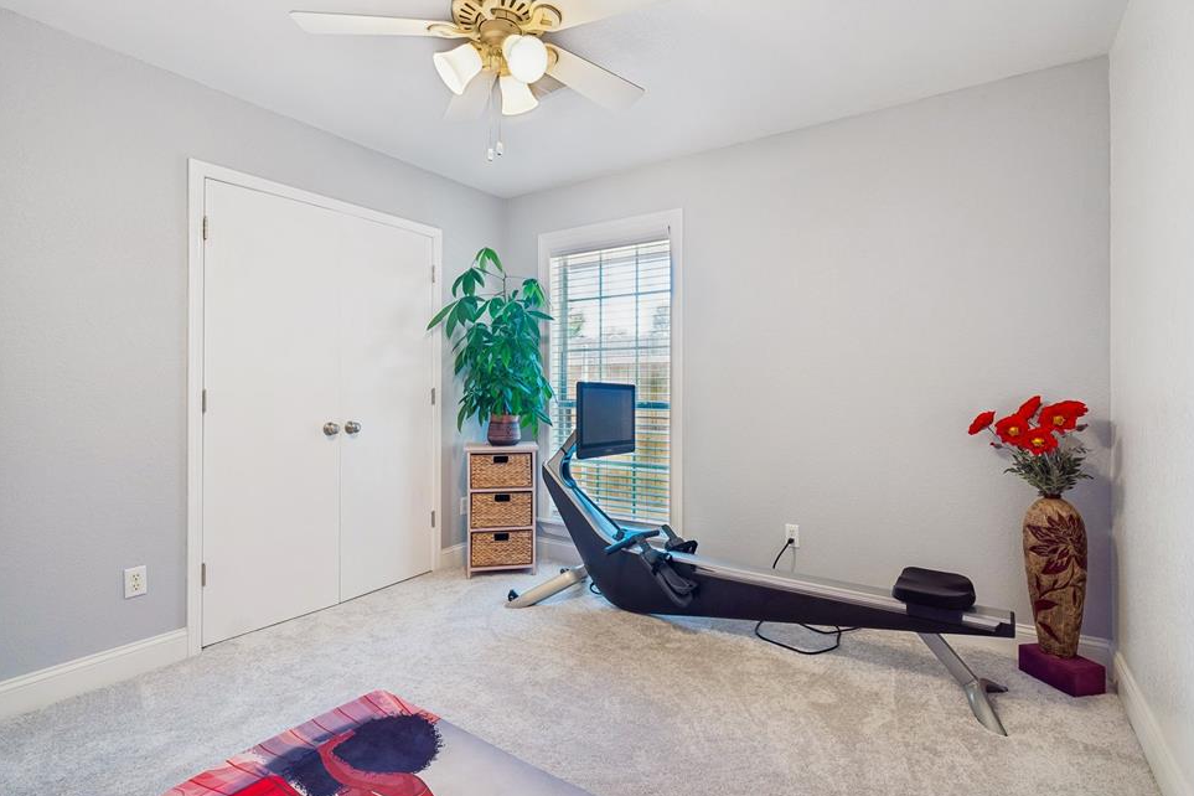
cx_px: 611
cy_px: 393
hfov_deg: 93.3
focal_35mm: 17
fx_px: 564
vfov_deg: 70.4
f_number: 8
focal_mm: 16
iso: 200
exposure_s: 1/10
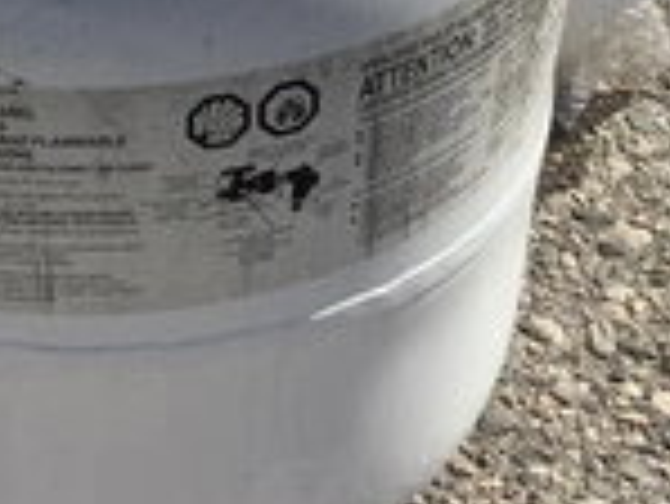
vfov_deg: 17.4
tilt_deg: -32.4
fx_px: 1608
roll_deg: -0.5
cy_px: 14
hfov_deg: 23.3
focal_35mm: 83
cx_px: 166
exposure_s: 1/1942
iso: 25
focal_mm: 3.3
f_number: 2.4
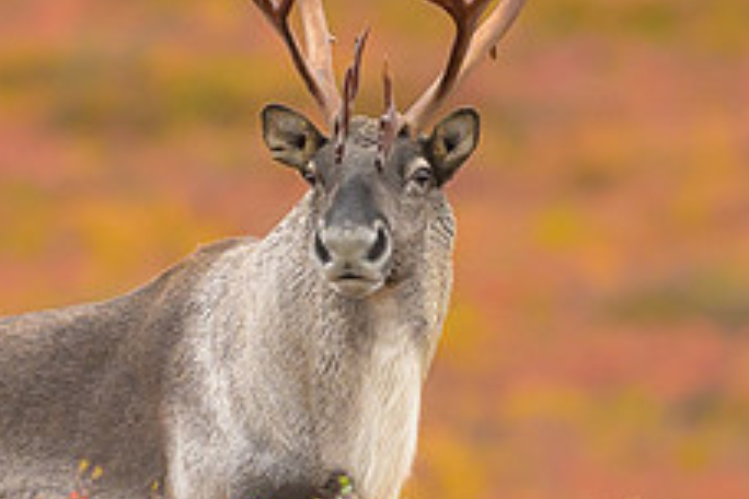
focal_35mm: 1691
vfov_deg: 0.8
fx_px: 35179
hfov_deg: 1.2
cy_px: 85
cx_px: 291
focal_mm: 560
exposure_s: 1/1000
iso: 1600
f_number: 5.6
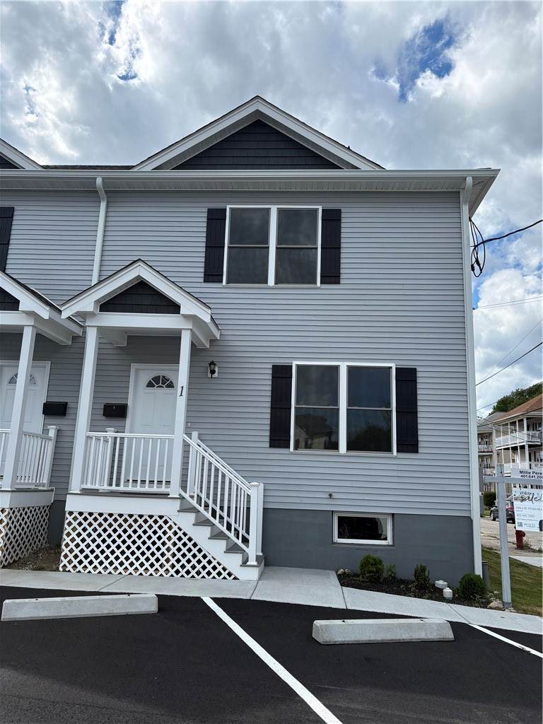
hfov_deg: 53.1
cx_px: 272
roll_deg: -2.1
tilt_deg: +13.9
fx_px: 544
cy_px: 362
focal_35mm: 26
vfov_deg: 67.3
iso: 64
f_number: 1.6
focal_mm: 5.96
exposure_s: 1/4608
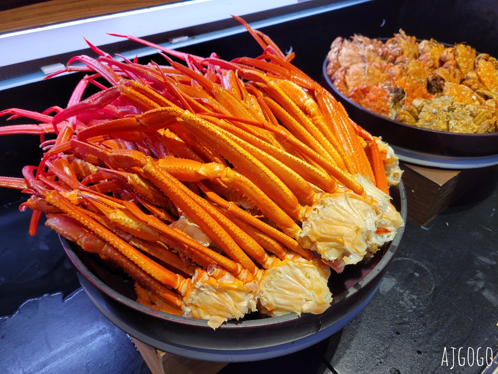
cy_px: 187
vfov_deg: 53.1
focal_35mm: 26
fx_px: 374
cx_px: 249
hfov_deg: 67.3
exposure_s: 1/100
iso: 64
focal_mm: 5.4
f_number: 1.8
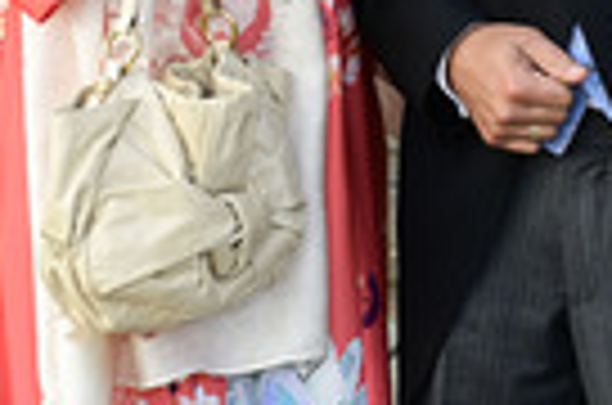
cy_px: -252
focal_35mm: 123
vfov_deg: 10.6
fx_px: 2086
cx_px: 407
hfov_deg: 16.7
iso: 400
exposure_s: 1/160
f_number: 7.1
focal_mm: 37
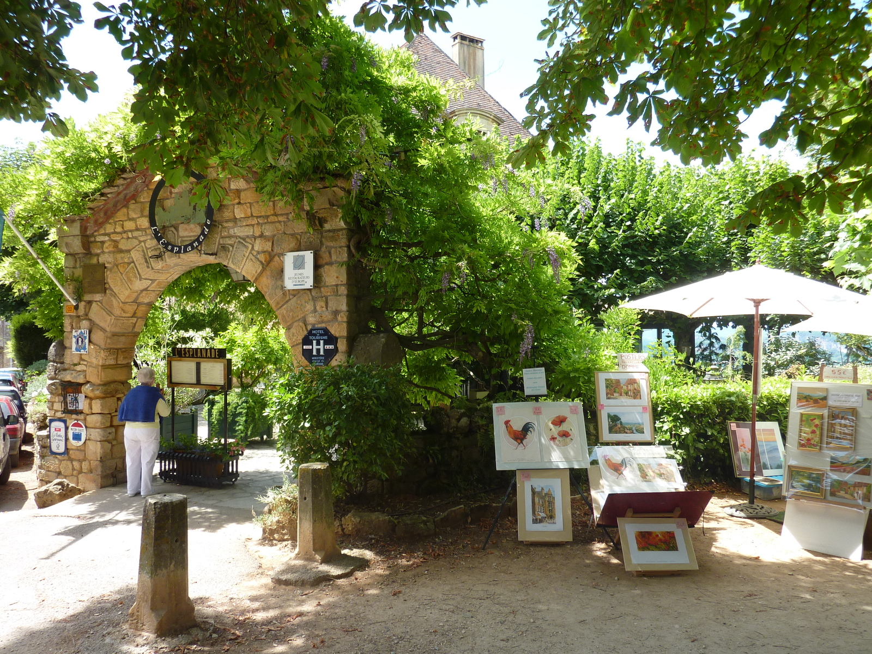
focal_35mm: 25
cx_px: 436
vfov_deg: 54.9
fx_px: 630
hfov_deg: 69.4
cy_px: 327
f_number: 4
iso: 80
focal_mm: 4.1
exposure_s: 1/125
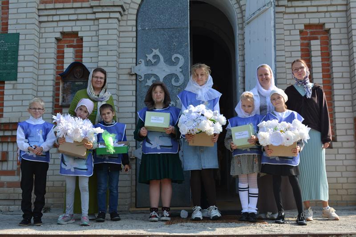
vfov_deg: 29.9
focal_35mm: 45
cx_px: 178
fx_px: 445
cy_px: 118
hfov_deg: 43.6
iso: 140
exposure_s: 1/250
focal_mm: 30
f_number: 8
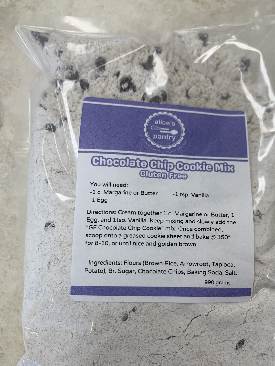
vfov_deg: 54.9
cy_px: 222
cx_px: 173
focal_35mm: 33
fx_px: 350
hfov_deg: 42.6
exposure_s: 1/120
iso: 64
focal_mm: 4.25
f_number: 1.8
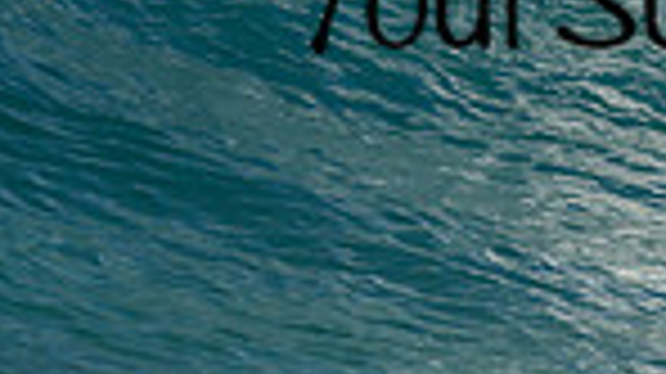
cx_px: 916
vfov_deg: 0.3
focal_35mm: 3962
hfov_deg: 0.5
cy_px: -110
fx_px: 69917
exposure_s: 1/2000
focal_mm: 800
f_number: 6.3
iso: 400
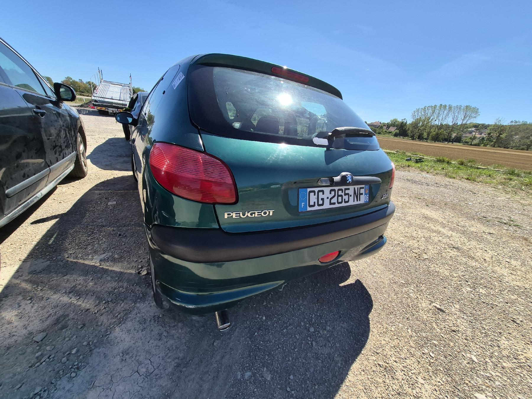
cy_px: 200
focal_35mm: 13
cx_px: 266
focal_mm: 1.74
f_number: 2.2
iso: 40
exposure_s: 1/2000
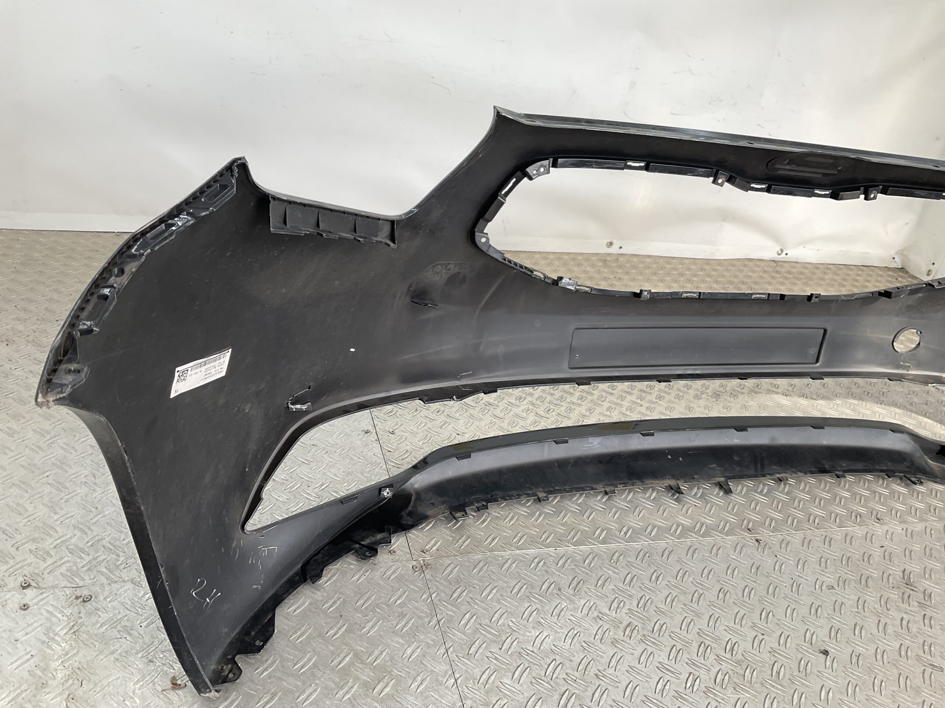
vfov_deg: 48.2
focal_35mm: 29
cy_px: 354
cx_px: 472
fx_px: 792
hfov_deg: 61.7
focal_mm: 3
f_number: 1.8
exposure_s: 1/129
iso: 16
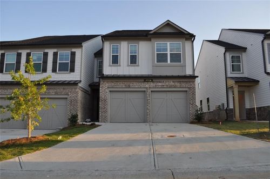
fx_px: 202
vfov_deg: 47.8
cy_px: 90
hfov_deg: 67.4
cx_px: 135
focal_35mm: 27
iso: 200
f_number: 6.3
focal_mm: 18
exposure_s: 1/160
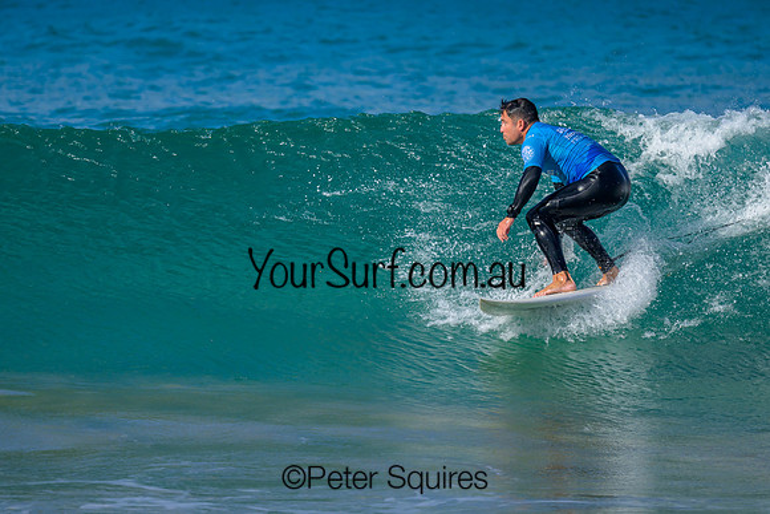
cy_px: 179
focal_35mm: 1098
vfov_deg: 1.3
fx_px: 23498
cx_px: 409
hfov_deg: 1.9
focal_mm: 800
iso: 320
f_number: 6.3
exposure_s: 1/2000
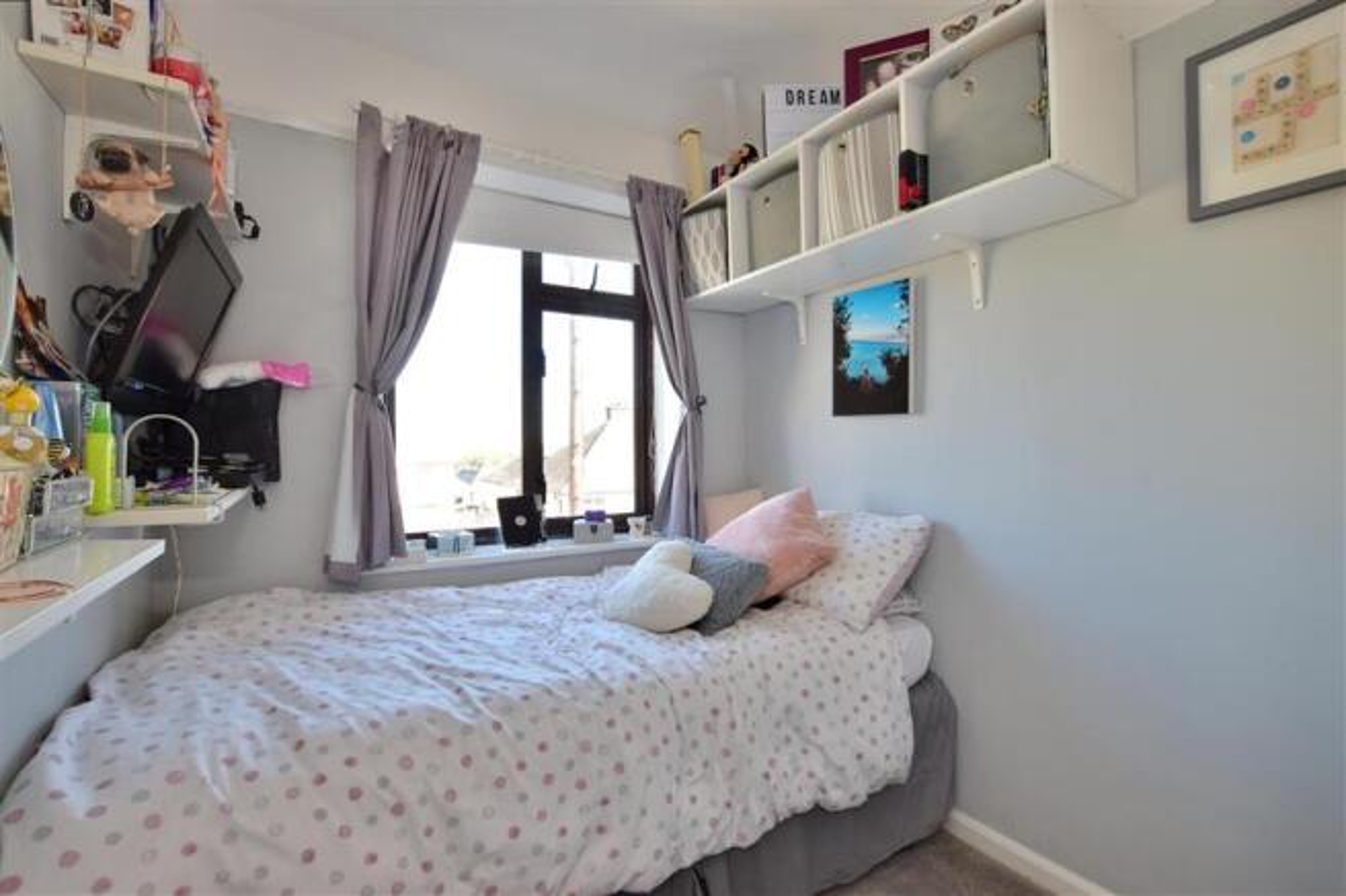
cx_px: 673
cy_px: 448
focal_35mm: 15
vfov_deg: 77.3
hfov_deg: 100.4
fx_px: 561
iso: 200
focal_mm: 10
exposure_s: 1/25
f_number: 11
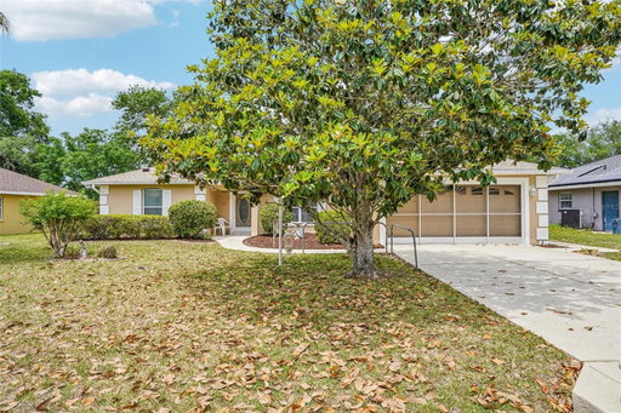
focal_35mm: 22
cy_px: 206
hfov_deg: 78.6
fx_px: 379
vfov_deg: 57.2
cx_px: 310
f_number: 20
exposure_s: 1/30
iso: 160
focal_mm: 22
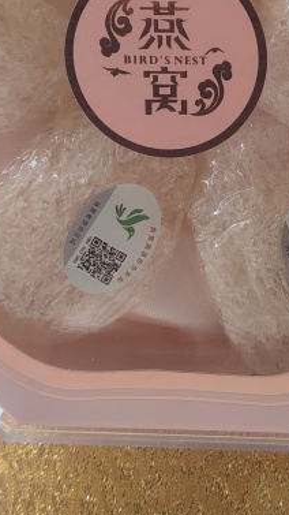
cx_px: 308
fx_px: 1008
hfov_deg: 15.9
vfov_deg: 28.5
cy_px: 201
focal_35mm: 74
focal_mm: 5.25
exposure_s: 1/100
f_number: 1.75
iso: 222
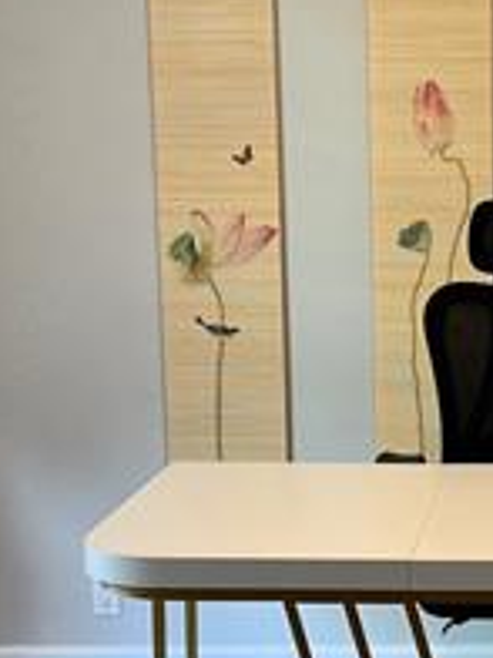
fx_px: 1937
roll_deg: +0.7
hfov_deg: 14.2
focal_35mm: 102
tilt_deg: -9.1
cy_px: 386
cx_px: 523
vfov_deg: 19.2
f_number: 1.6
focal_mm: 5.1
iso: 80
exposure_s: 1/60
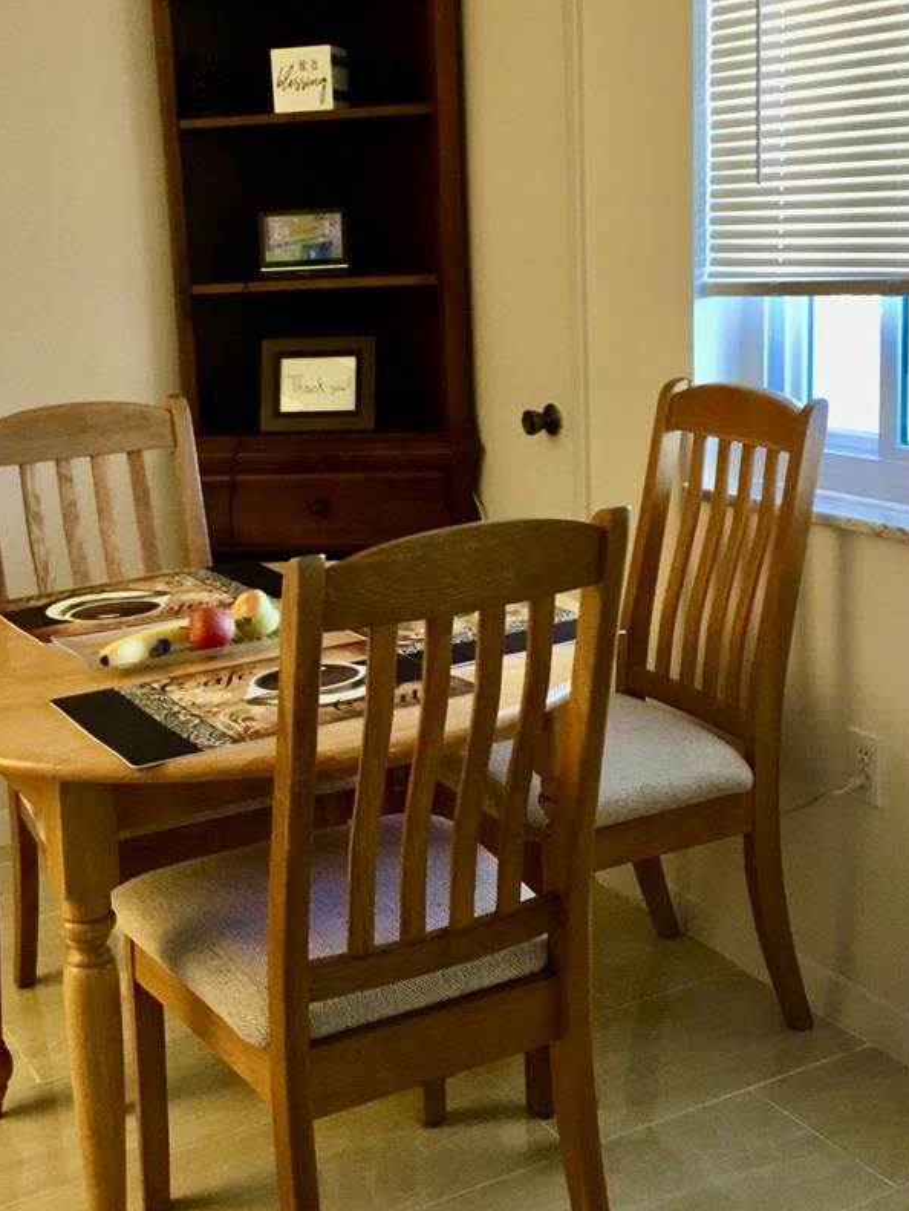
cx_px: 367
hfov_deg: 30.8
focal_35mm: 47
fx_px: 1644
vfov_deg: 40.3
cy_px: 525
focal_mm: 3.3
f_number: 2.4
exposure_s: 1/30
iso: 100
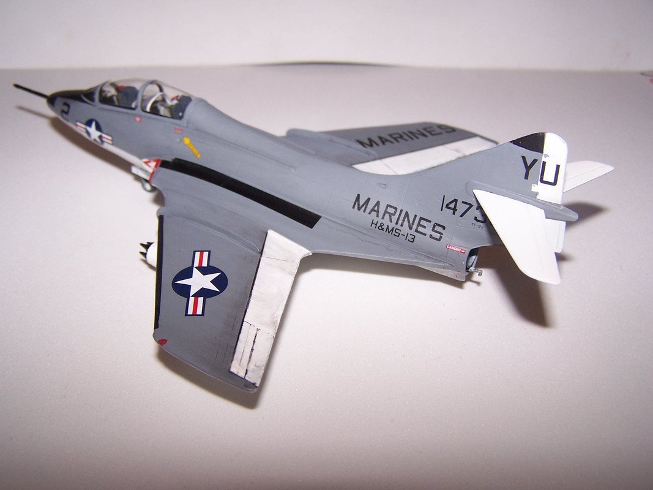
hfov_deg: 49.0
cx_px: 326
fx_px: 717
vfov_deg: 37.7
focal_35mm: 38
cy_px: 245
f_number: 2.8
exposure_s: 1/60
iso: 80
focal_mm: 6.3
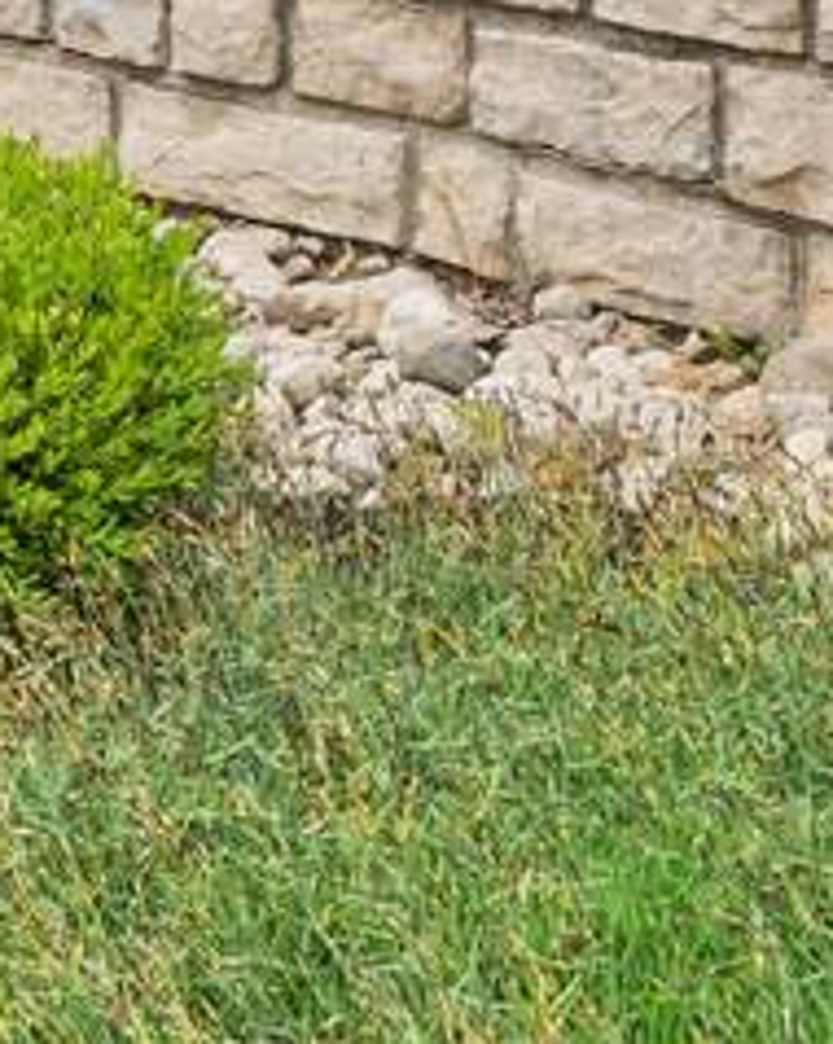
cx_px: 153
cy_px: -660
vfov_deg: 15.3
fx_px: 3503
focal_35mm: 114
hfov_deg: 13.5
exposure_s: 1/30
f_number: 8
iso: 100
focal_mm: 15
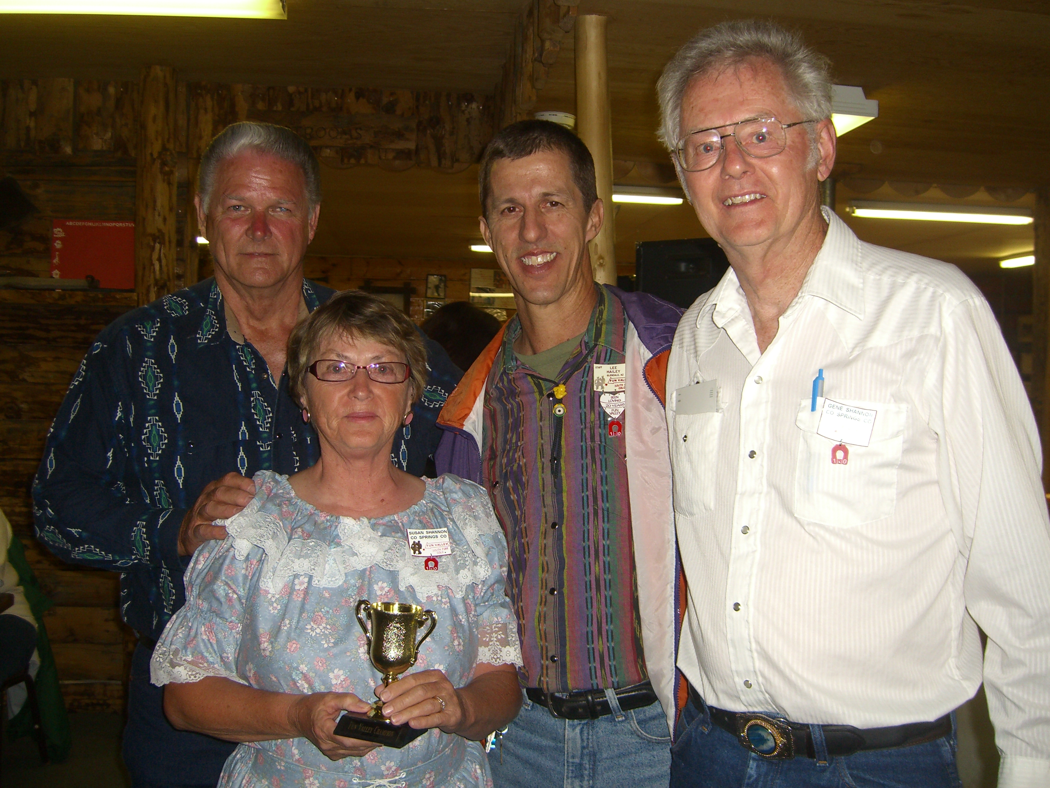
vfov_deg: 37.7
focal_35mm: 38
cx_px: 525
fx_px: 1153
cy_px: 394
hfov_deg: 49.0
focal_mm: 7.9
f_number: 2.8
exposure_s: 1/60
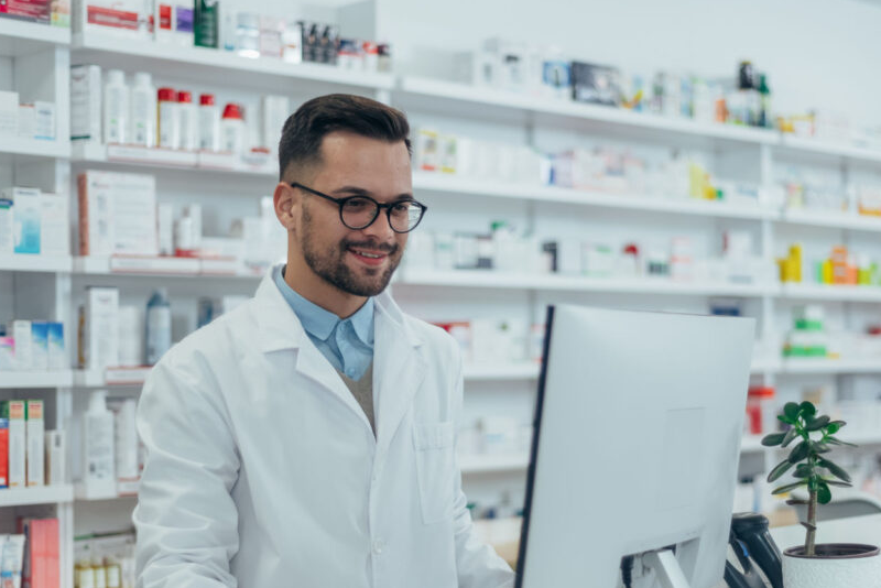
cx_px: 522
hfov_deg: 31.3
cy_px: 328
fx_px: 1567
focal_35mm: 64
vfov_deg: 21.2
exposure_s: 1/400
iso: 250
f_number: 1.8
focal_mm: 50
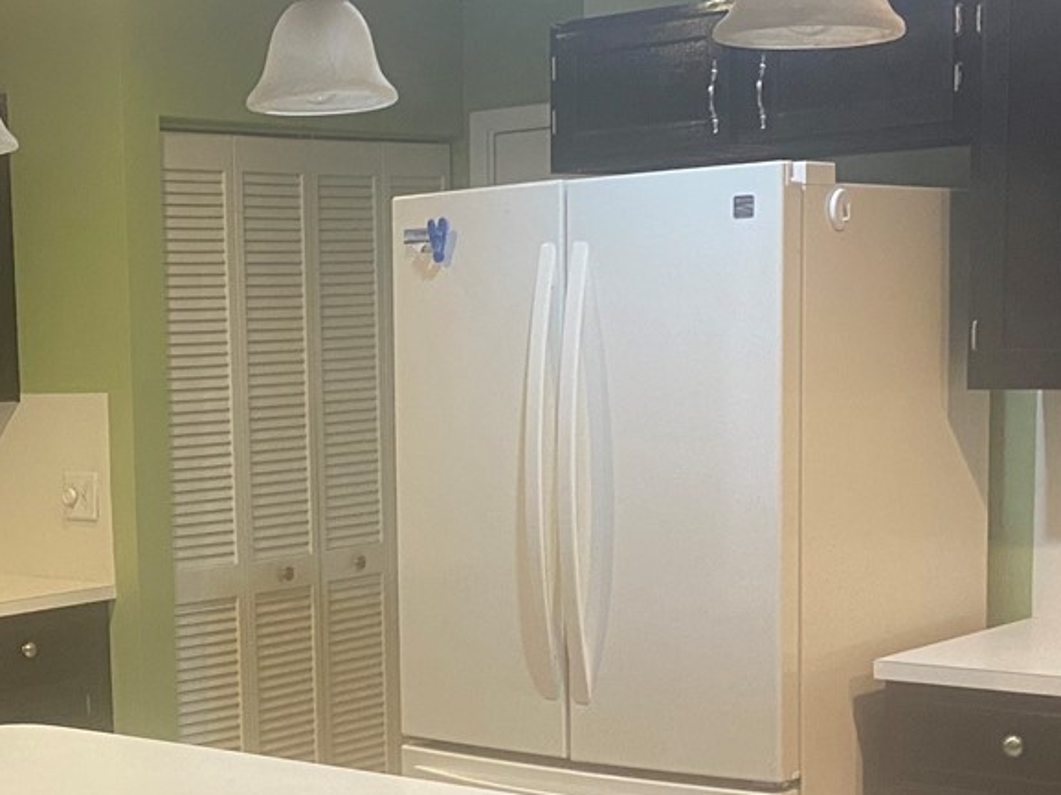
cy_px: 628
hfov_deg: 26.3
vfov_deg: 20.2
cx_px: 130
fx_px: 2206
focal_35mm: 72
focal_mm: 4.25
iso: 250
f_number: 1.8
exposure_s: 1/60
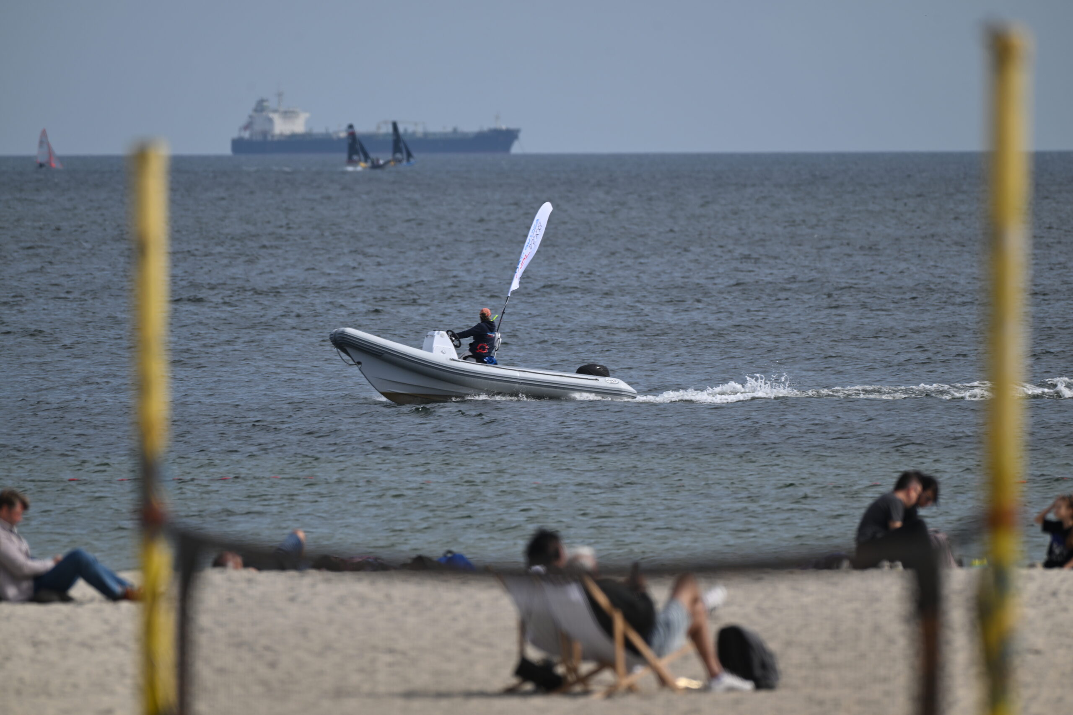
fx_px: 17883
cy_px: 358
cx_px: 536
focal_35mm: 600
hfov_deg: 3.4
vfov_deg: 2.3
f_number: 6.3
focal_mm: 600
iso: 110
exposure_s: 1/640
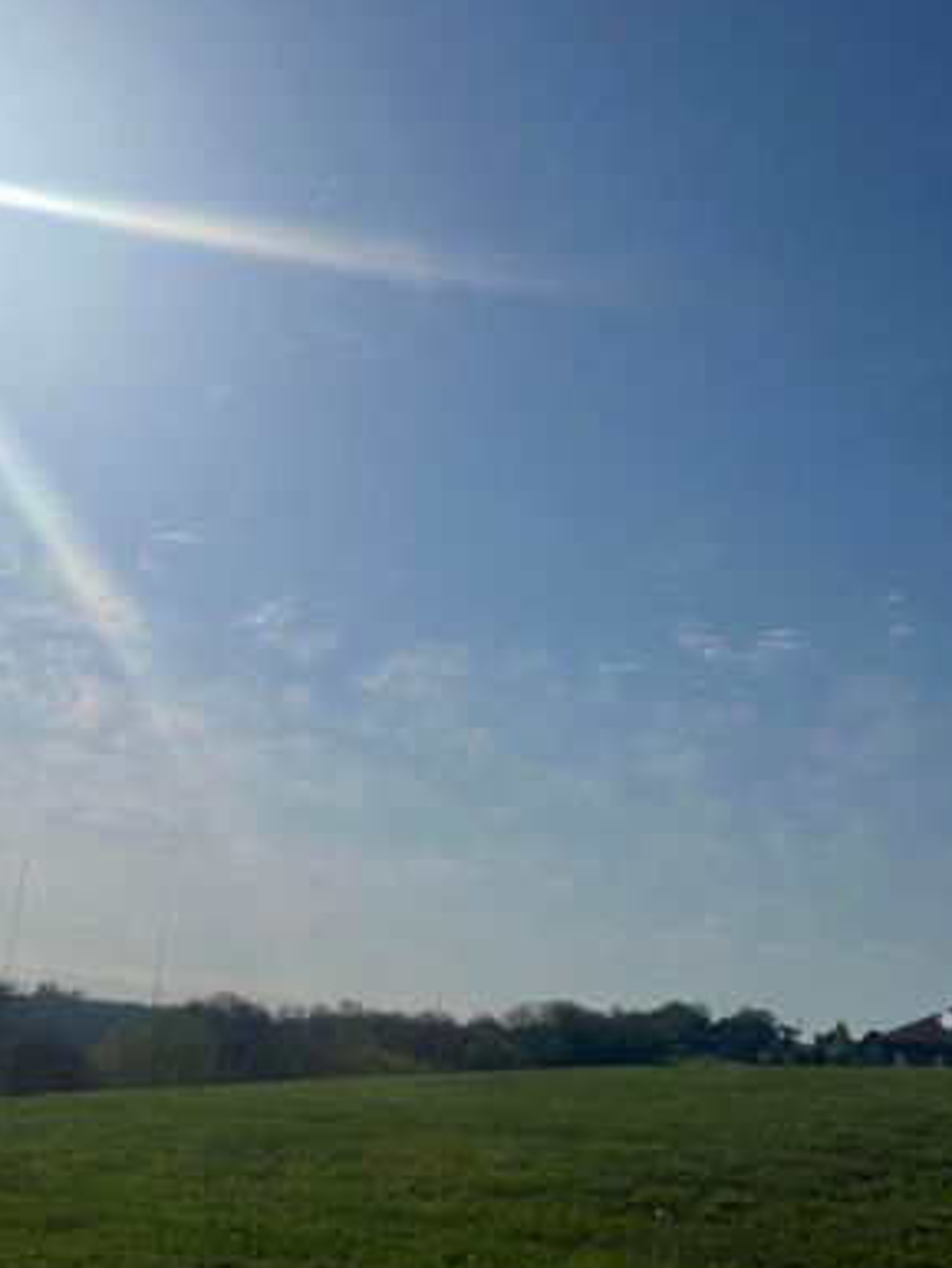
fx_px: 1649
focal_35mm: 45
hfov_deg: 32.1
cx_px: 395
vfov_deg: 42.0
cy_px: 588
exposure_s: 1/16393
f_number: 1.5
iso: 32
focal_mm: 5.7
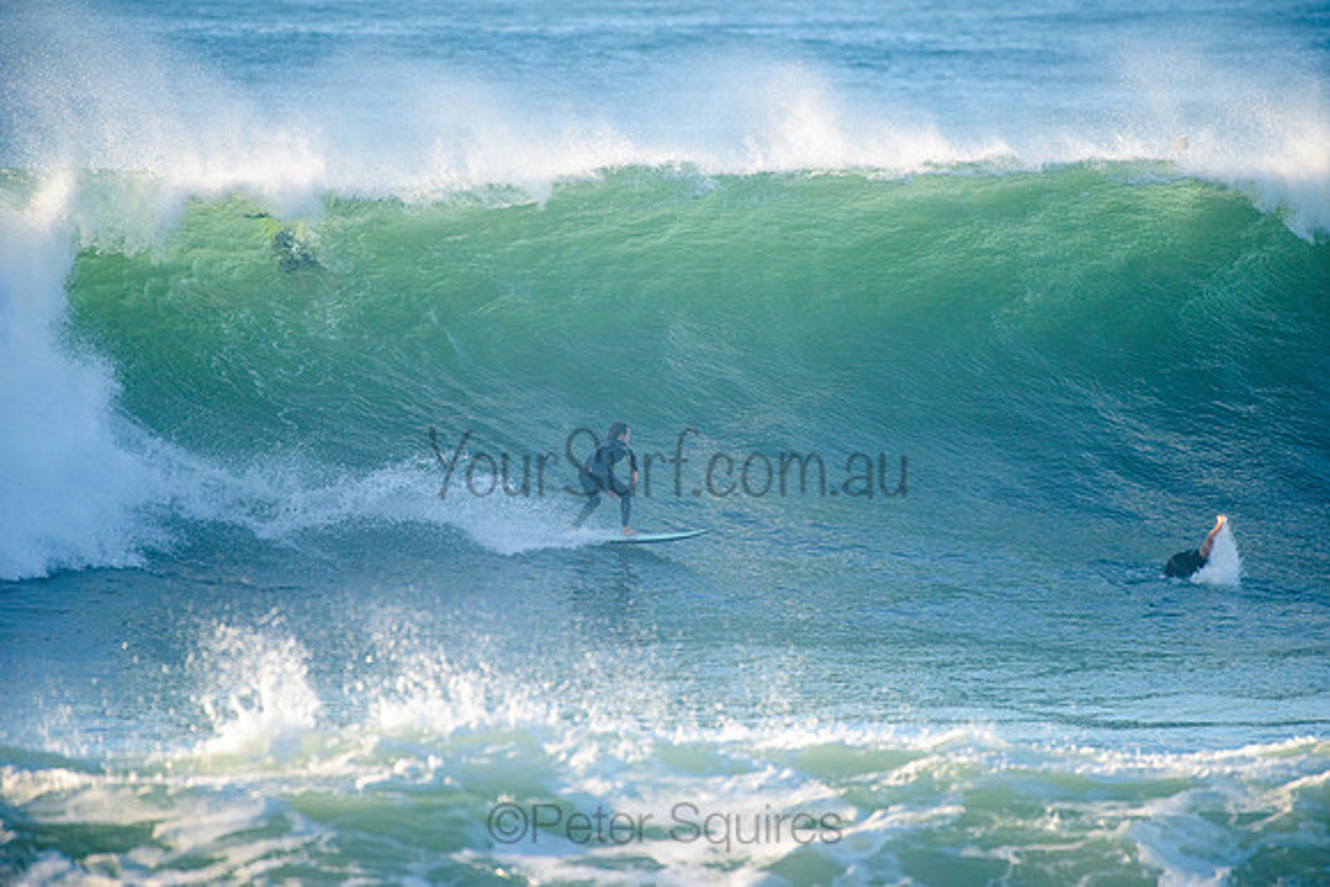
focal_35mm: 500
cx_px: 665
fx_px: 18479
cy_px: 444
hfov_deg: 4.1
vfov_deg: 2.8
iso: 400
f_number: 5.6
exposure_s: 1/1600
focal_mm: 500
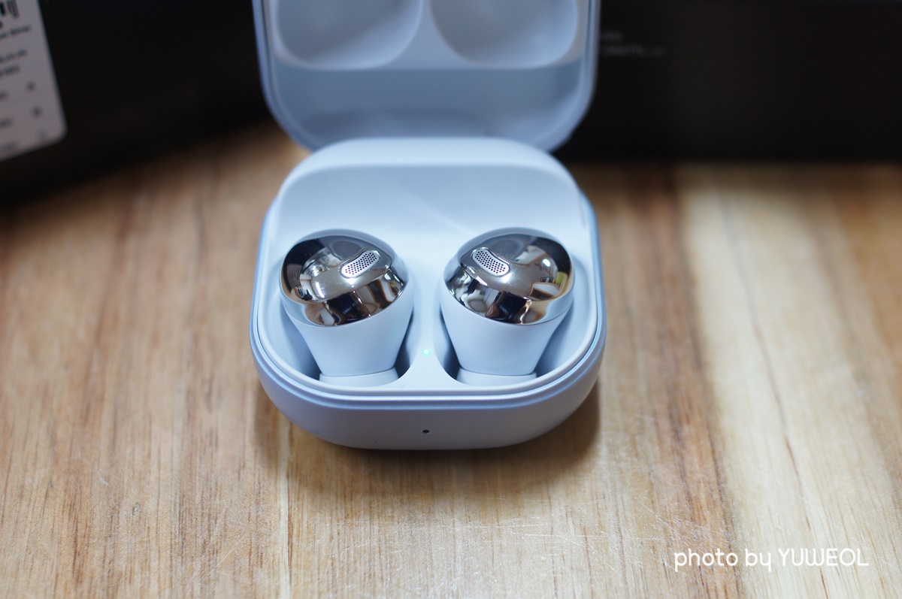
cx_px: 451
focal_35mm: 52
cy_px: 300
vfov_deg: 25.7
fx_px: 1314
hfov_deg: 37.9
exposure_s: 1/25
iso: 200
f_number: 3.5
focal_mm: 35
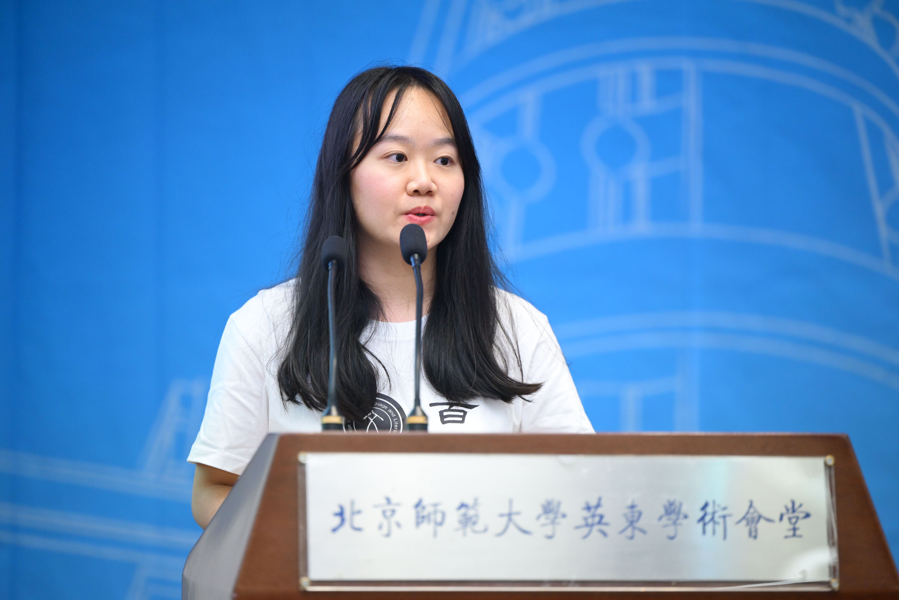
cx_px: 450
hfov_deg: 11.7
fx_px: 4370
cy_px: 300
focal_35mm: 175
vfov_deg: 7.8
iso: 2500
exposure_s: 1/125
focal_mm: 175
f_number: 2.8
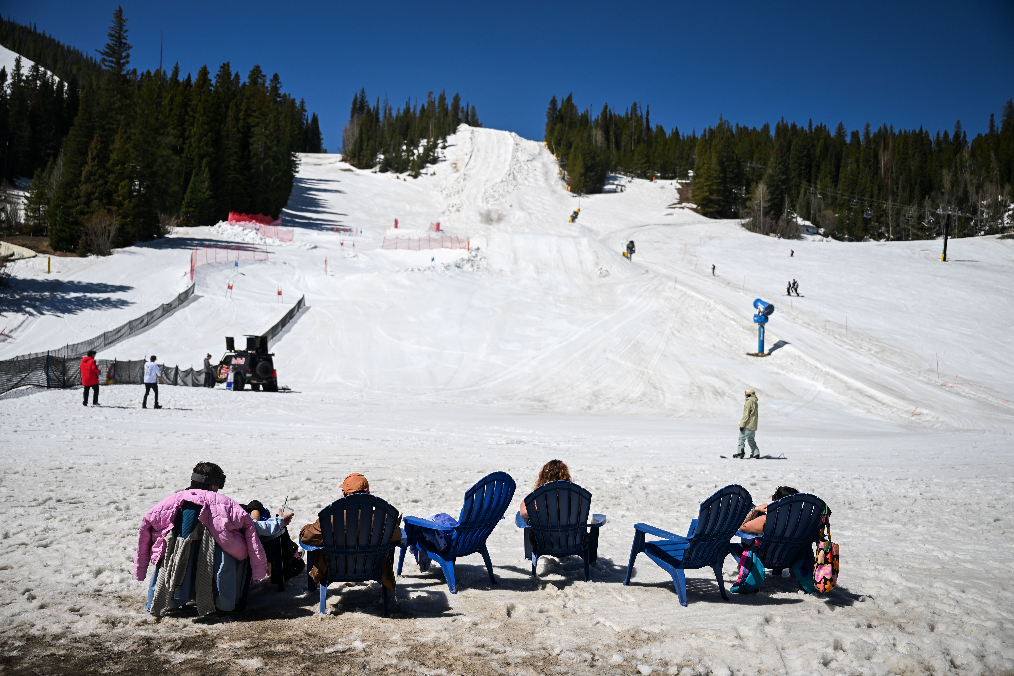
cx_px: 507
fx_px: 901
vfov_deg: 41.1
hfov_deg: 58.7
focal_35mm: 32
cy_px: 338
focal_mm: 32
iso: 64
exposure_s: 1/4000
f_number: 2.8
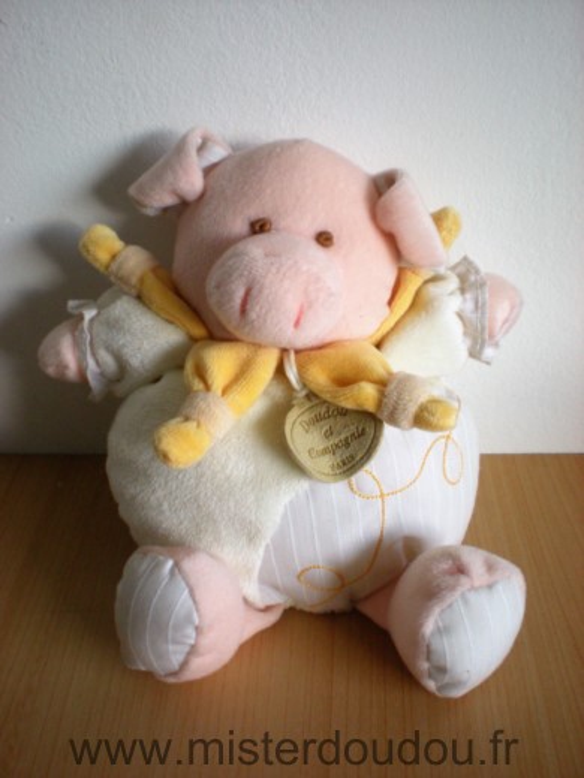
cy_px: 389
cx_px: 292
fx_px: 855
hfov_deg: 37.7
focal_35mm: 38
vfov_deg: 49.0
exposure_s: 1/48.6
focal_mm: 6.3
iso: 200
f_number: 3.1
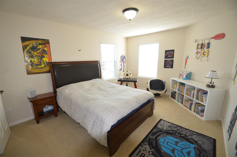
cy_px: 78
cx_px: 118
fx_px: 99
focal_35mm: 15
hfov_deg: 100.5
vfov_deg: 77.1
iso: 250
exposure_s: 1/50
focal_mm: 10
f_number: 3.5
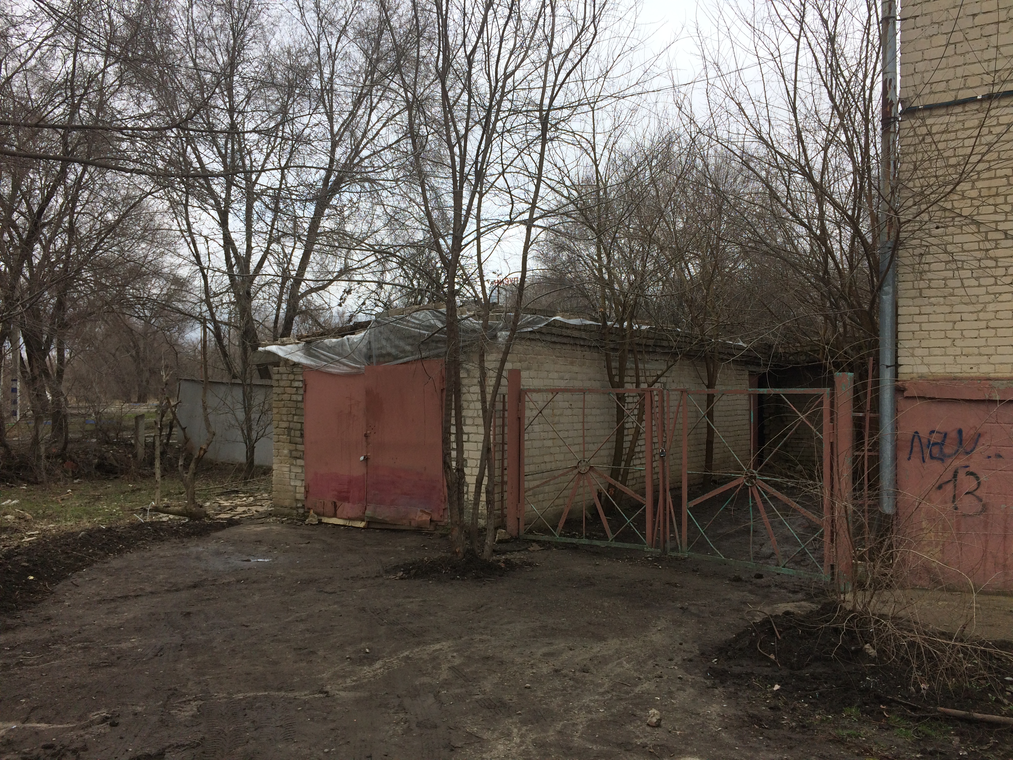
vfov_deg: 48.2
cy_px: 380
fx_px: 849
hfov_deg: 61.7
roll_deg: +0.7
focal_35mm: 29
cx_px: 506
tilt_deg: -1.6
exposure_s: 1/684
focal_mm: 4.15
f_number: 2.2
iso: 32
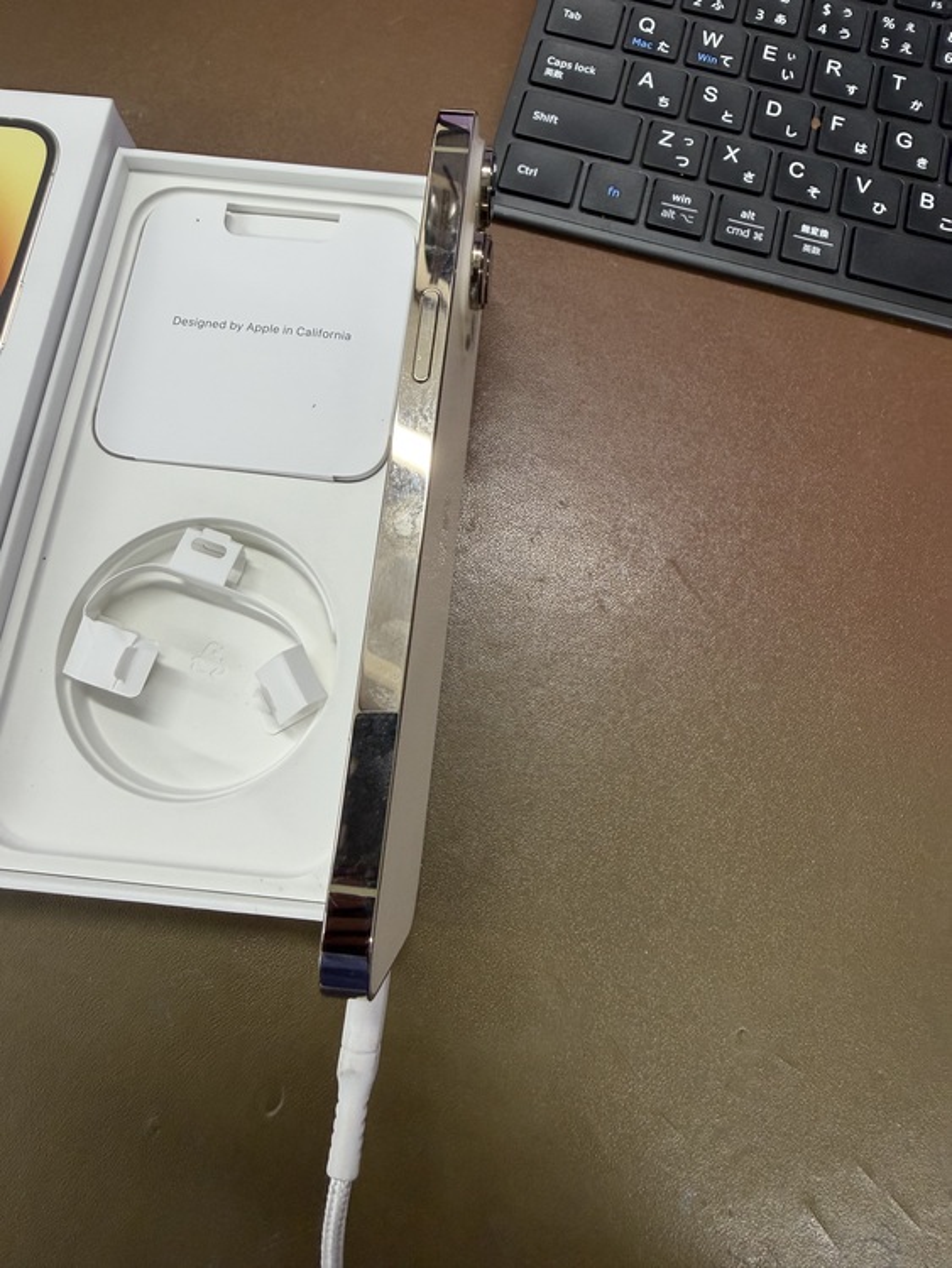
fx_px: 880
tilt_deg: -69.2
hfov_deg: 56.8
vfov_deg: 71.6
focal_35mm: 24
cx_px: 476
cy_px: 634
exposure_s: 1/120
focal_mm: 2.22
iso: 160
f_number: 2.2
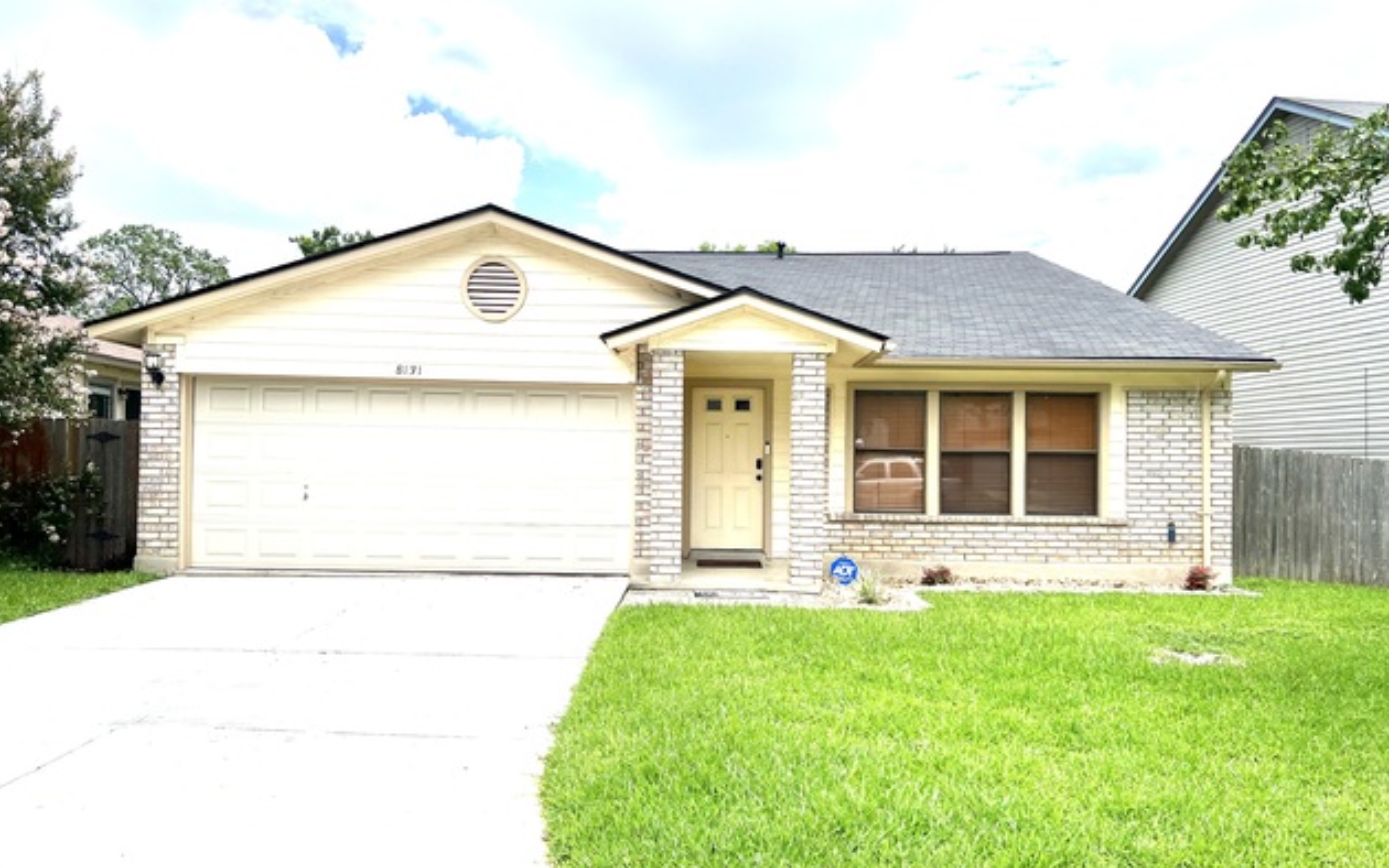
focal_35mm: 28
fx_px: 1060
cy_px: 441
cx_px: 699
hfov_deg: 66.5
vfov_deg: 44.6
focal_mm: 5.7
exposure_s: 1/6579
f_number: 1.5
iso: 50
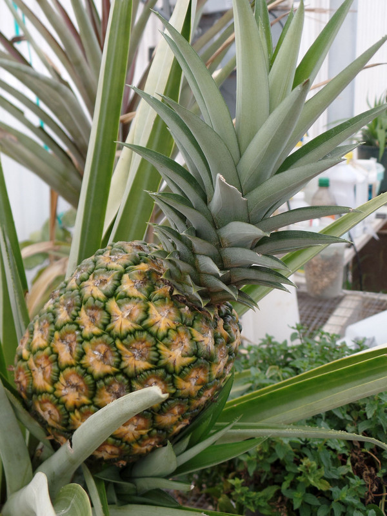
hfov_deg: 22.9
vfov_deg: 30.3
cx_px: 194
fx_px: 954
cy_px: 258
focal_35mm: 64
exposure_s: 1/90
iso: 80
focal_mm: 11.4
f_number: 3.6
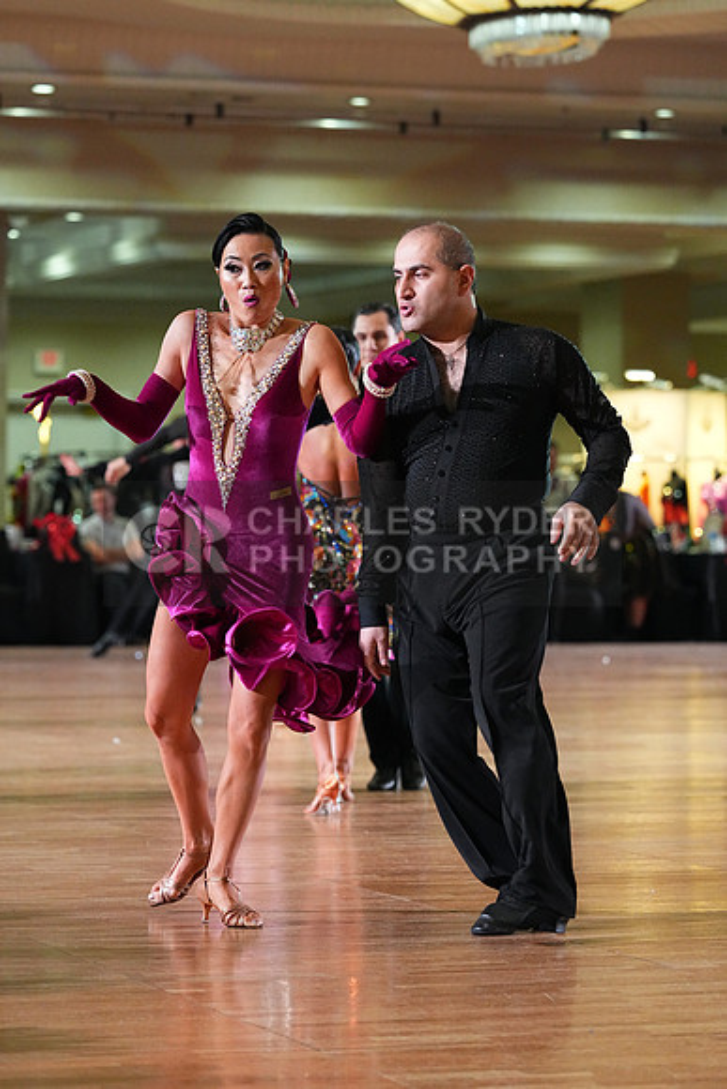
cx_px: 364
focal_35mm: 135
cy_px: 544
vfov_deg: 15.2
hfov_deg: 10.2
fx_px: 4087
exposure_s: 1/400
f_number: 4.5
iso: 8000
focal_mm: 135
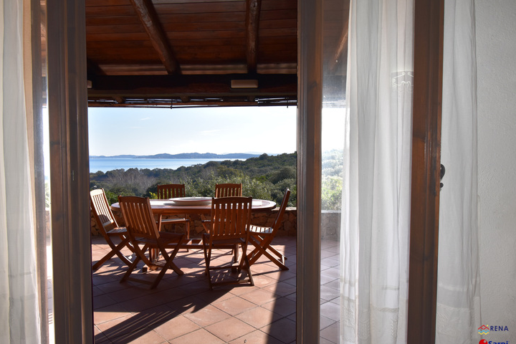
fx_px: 358
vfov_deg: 51.3
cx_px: 248
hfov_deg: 71.5
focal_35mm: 25
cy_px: 177
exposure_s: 1/125
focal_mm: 16
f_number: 11
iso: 400
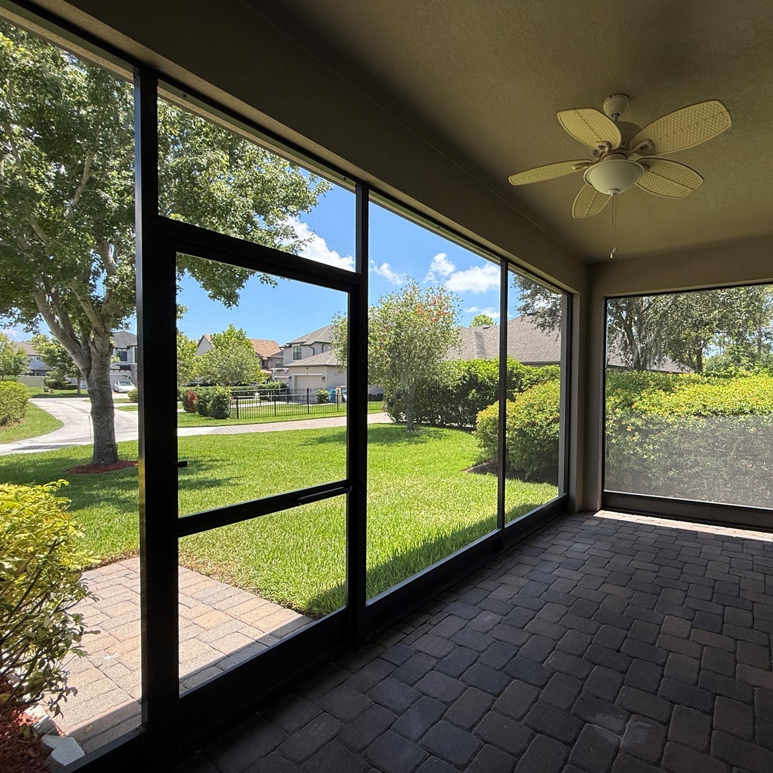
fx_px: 429
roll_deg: -1.2
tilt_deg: -1.4
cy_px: 397
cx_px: 498
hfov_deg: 81.9
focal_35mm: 17
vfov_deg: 83.9
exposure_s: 1/468
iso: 64
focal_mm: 2.22
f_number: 2.2
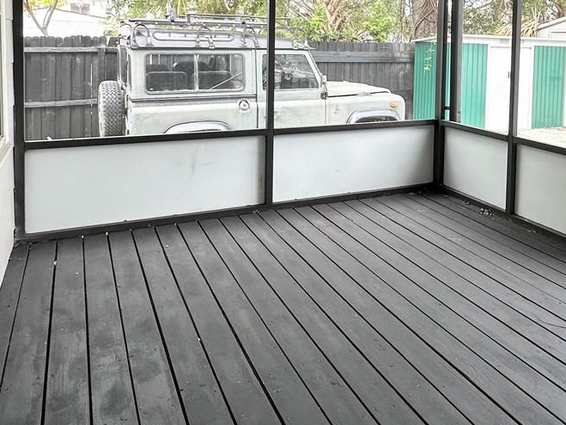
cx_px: 407
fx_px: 556
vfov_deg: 39.8
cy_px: 73
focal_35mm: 34
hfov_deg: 52.2
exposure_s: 1/113
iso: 40
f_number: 2.2
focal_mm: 2.22
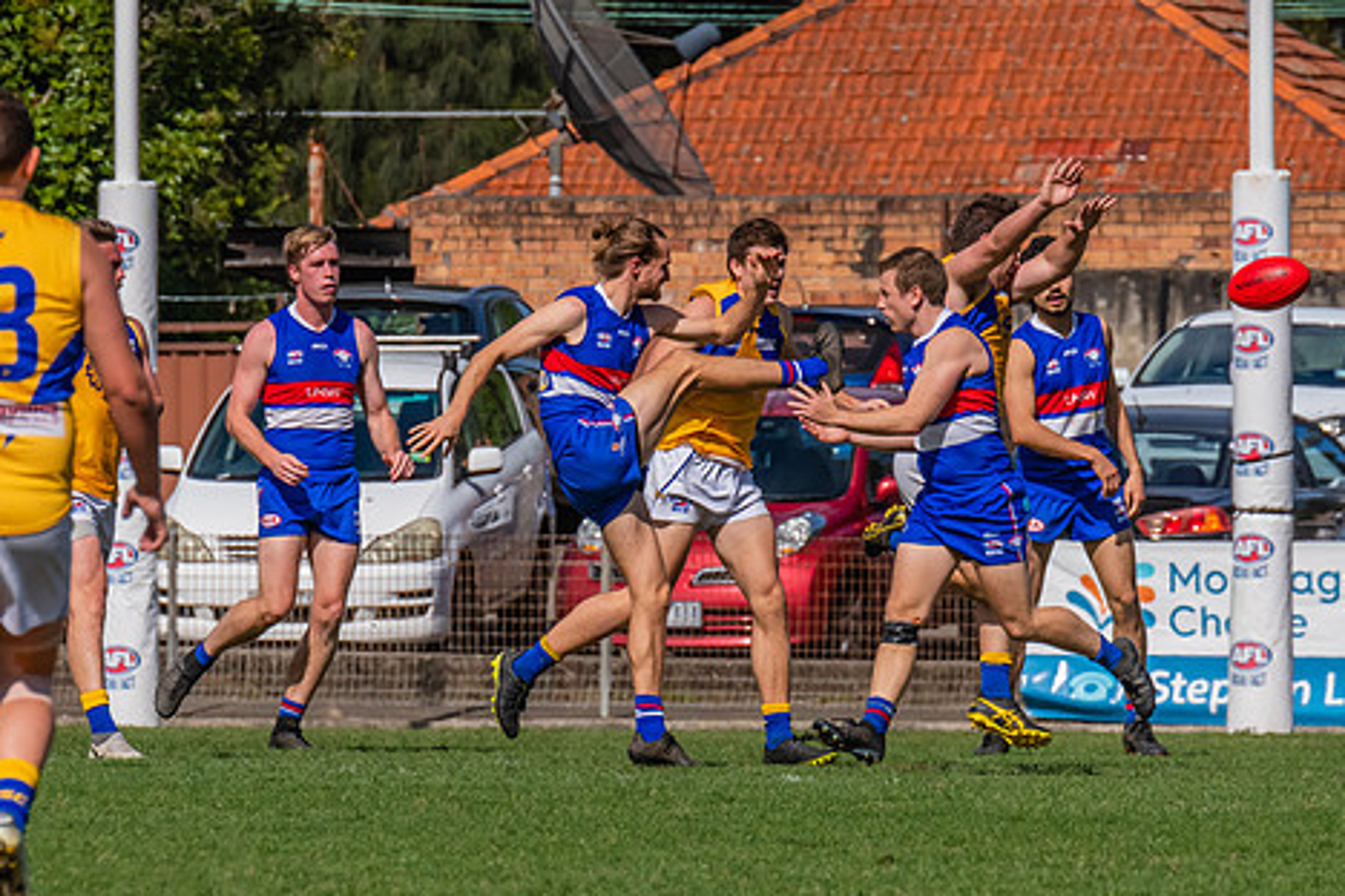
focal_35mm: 746
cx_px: 794
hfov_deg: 2.8
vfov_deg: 1.8
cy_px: 521
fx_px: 27869
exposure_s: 1/1600
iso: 800
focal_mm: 420
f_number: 11
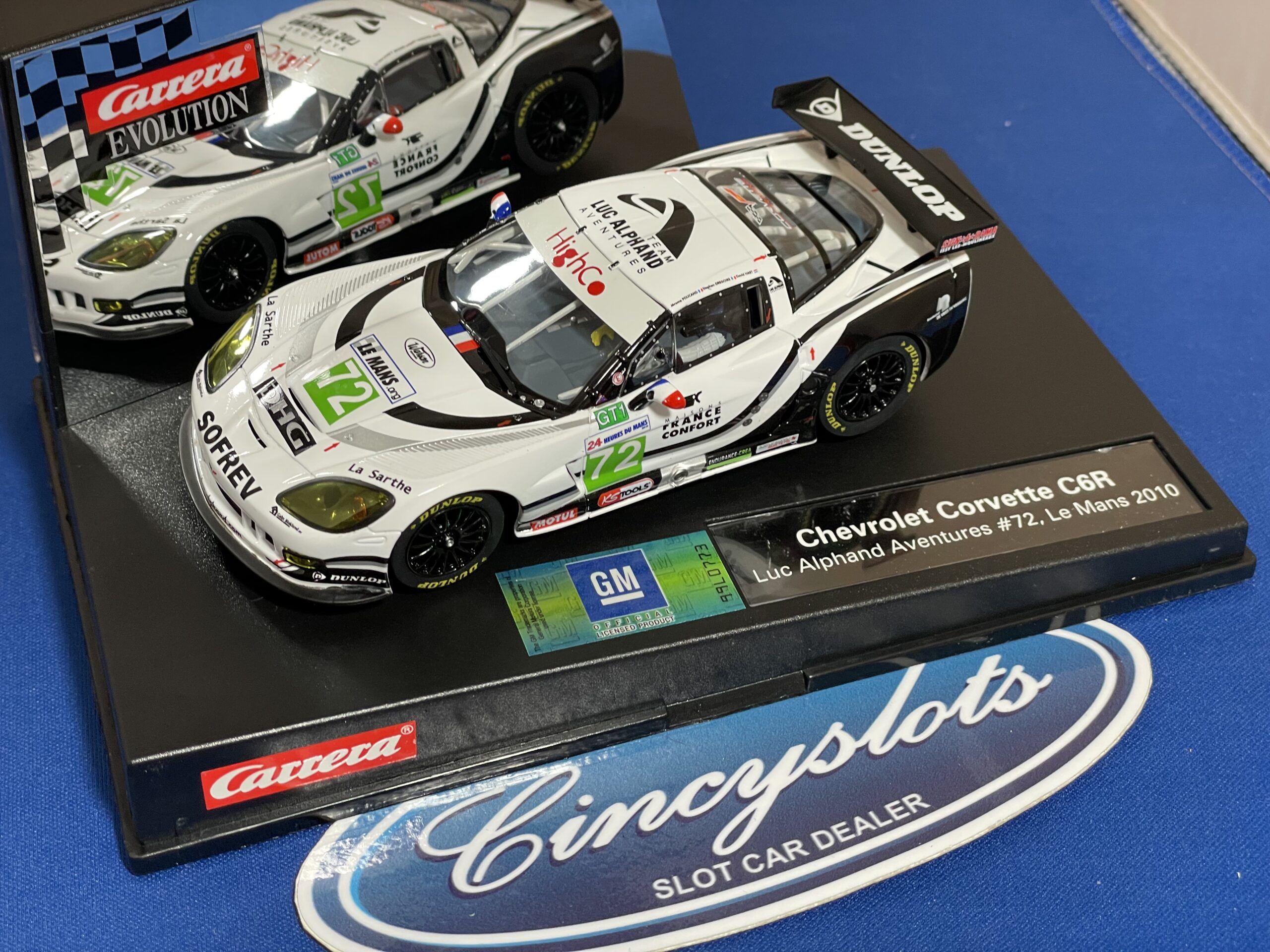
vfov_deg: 28.0
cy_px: 476
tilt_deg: -42.0
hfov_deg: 36.8
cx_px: 635
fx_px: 1908
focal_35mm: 52
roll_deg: +1.3
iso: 125
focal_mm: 6
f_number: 2
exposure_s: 1/60
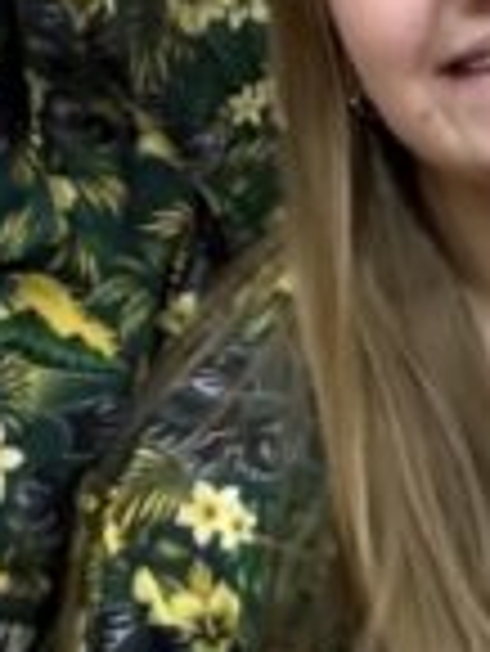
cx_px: 854
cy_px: 387
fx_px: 3110
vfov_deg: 12.0
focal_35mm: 165
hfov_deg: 8.7
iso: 320
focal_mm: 2.69
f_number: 1.9
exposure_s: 1/40
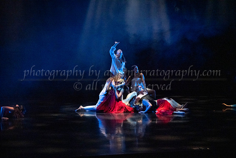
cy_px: 79
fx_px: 492
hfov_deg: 27.0
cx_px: 118
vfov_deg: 18.2
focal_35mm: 75
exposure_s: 1/200
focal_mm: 75
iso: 5000
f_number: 2.8
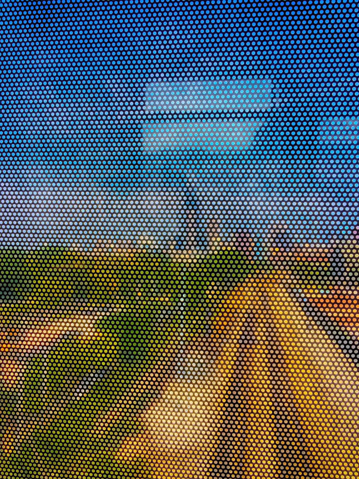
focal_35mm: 29
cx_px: 180
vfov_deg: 61.7
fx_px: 401
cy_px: 240
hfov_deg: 48.2
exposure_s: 1/470
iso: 32
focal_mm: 4.15
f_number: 2.2
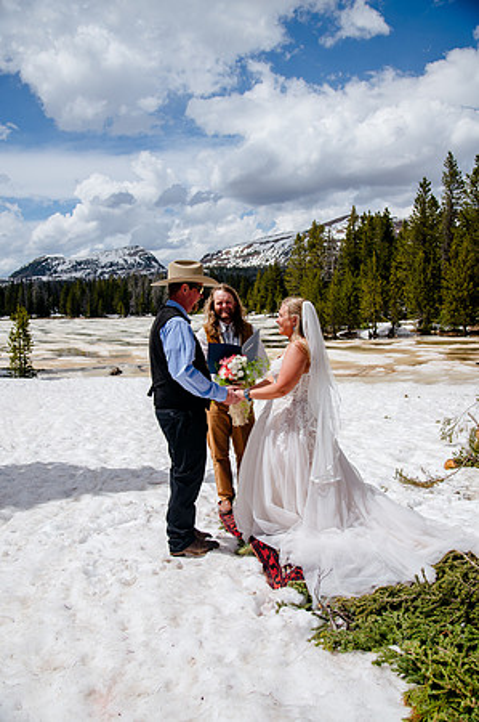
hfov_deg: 41.0
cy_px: 361
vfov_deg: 58.8
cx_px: 240
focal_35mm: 32
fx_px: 640
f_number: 5.6
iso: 200
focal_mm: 32
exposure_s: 1/800
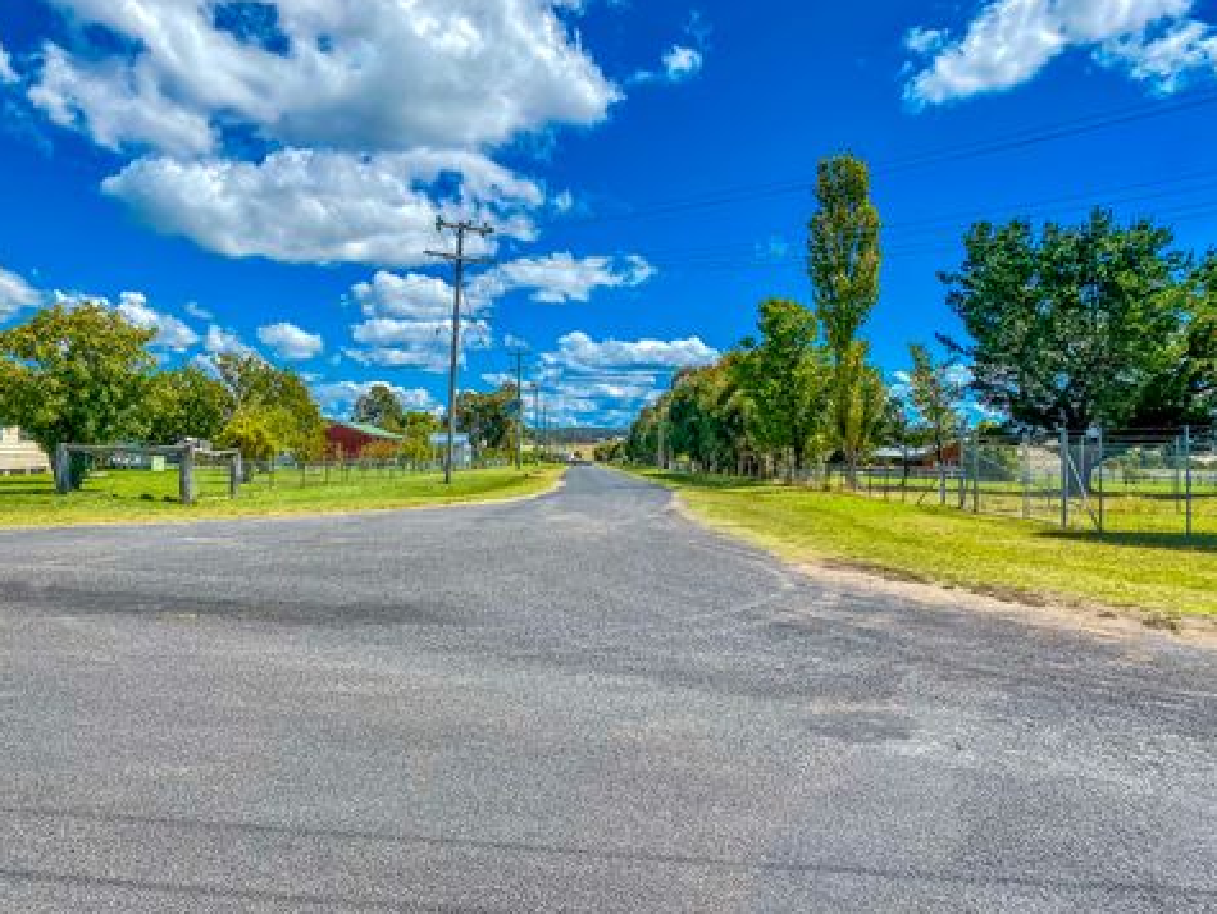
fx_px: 985
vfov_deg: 49.8
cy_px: 428
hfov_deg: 63.3
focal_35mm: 28
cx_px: 566
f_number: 1.8
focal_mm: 4.25
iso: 32
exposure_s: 1/4000
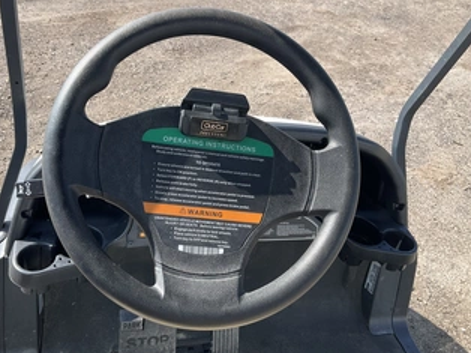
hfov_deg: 50.0
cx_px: 204
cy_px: 165
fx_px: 503
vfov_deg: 38.6
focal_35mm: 37
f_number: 1.8
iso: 25
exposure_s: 1/562
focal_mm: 3
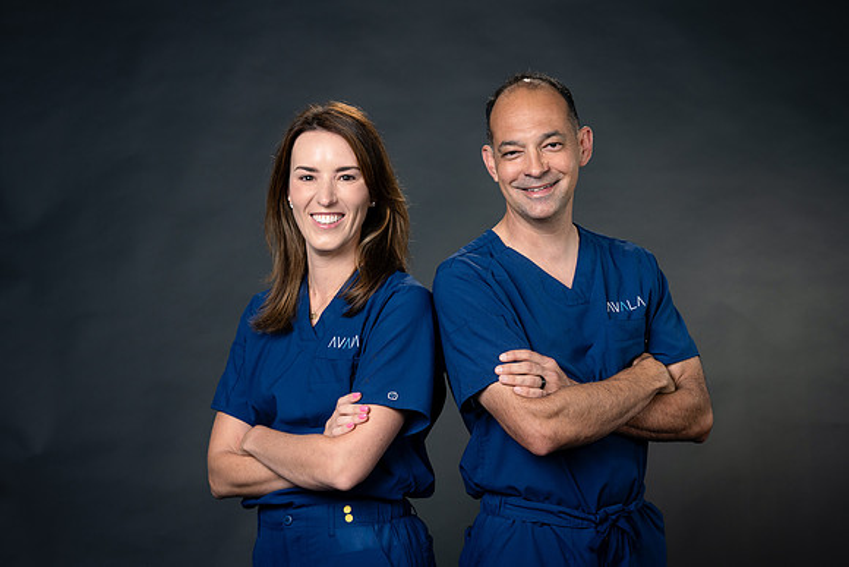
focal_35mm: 85
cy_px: 284
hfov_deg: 23.9
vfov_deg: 16.1
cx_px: 424
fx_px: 2005
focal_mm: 85
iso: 200
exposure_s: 1/160
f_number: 4
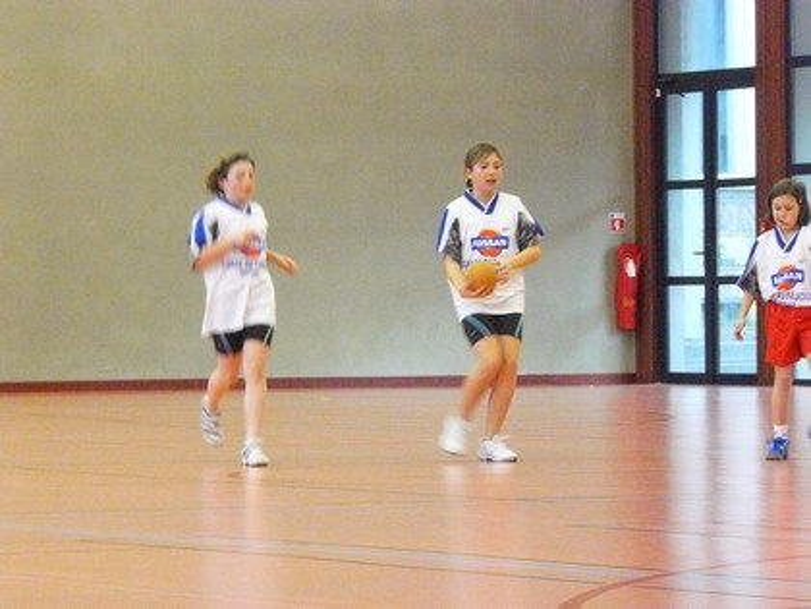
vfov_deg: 6.5
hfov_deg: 8.6
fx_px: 5389
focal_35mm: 230
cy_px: 304
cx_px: 406
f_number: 7.1
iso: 1250
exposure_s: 1/30
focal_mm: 38.3
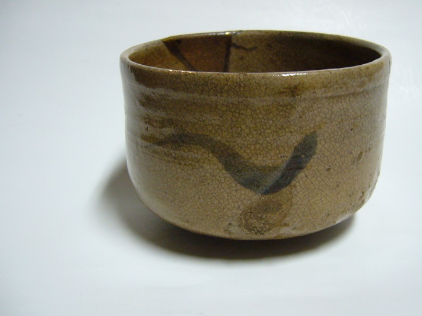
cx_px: 244
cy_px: 154
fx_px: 500
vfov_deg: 35.1
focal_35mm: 41
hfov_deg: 45.6
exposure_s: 1/8
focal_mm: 5.8
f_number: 2.8
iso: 200
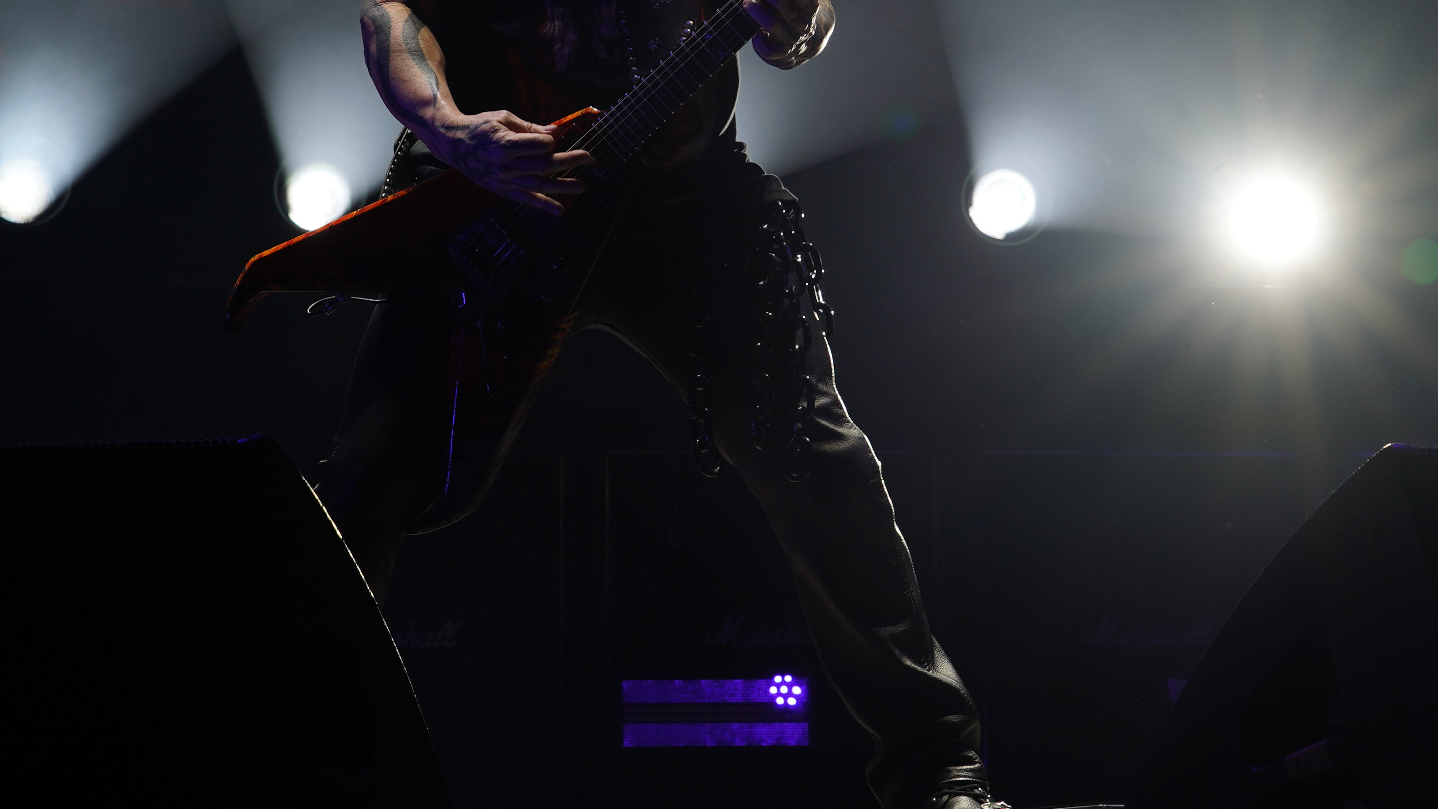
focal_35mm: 113
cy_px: 35
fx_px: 4309
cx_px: 672
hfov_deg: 18.9
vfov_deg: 10.6
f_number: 8
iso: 100
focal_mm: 59
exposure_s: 1/400
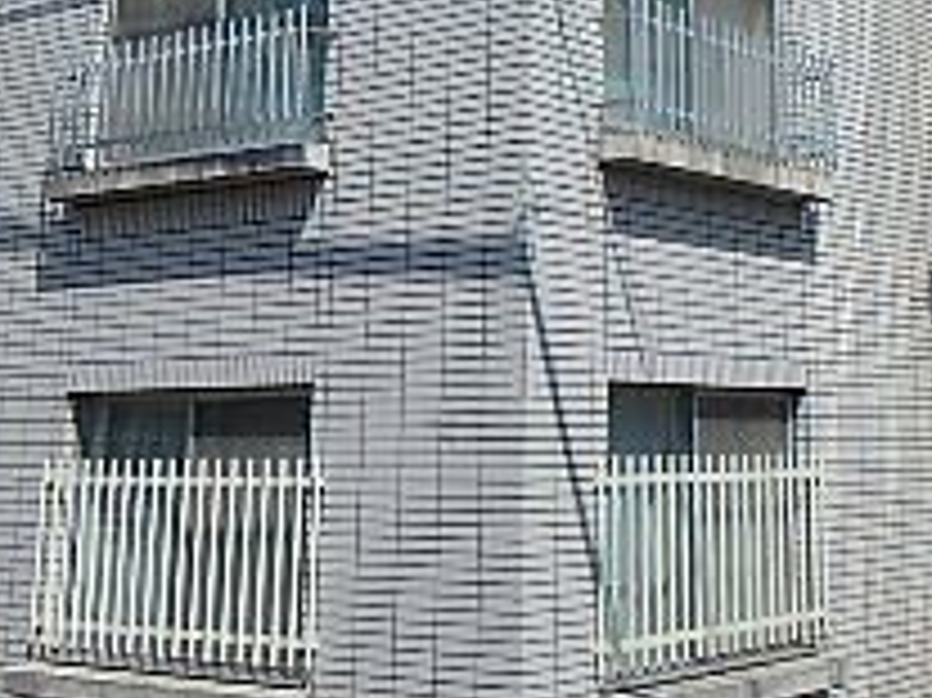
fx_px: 1749
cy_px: -108
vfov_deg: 21.2
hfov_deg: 29.5
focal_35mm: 65
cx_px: 657
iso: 125
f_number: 6
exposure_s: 1/1000
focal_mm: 3.7
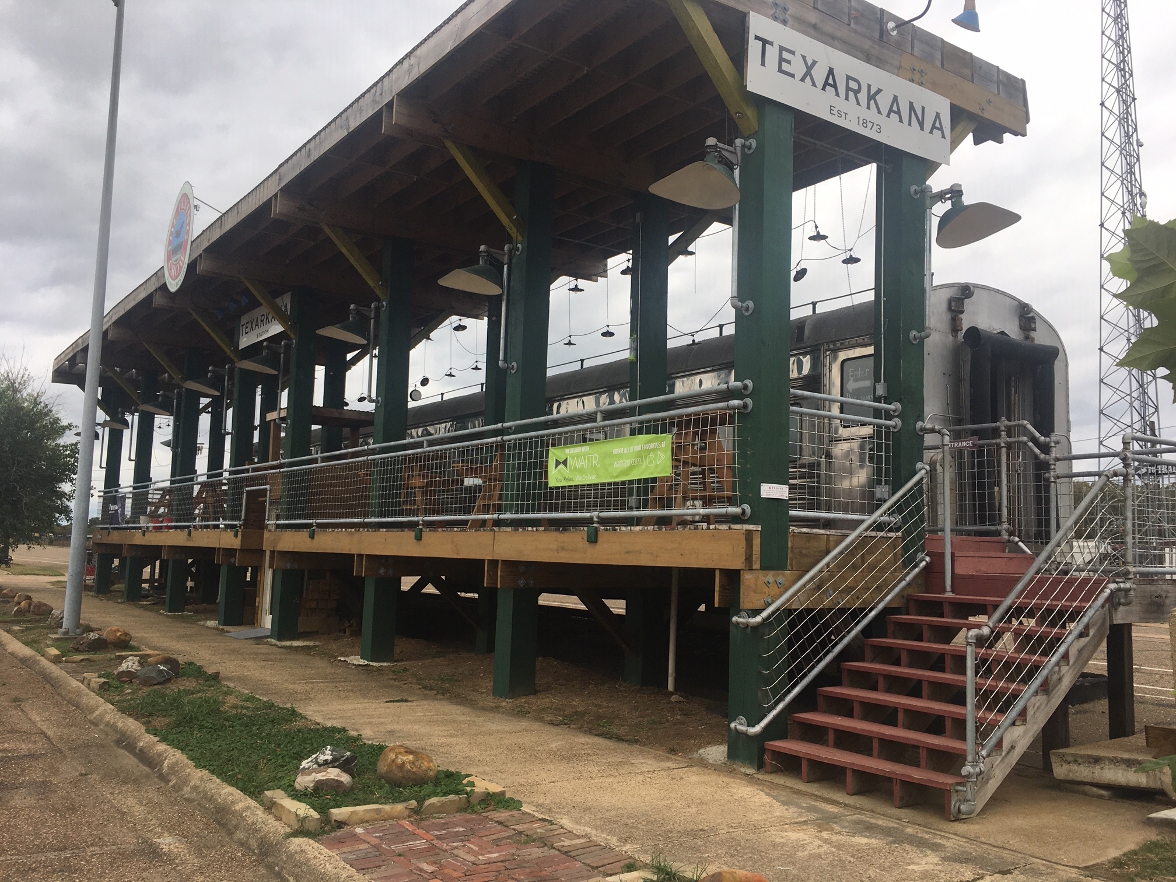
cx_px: 588
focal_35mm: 29
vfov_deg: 48.2
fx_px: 985
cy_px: 441
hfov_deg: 61.7
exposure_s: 1/330
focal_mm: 4.15
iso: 25
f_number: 2.2
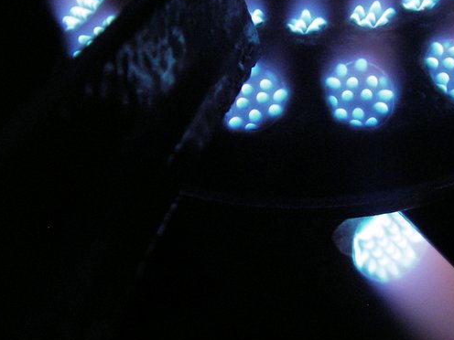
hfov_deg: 27.0
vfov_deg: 20.6
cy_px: 100
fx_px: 931
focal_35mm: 71
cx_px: 340
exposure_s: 1/4
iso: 200
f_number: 3.4
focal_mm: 7.3
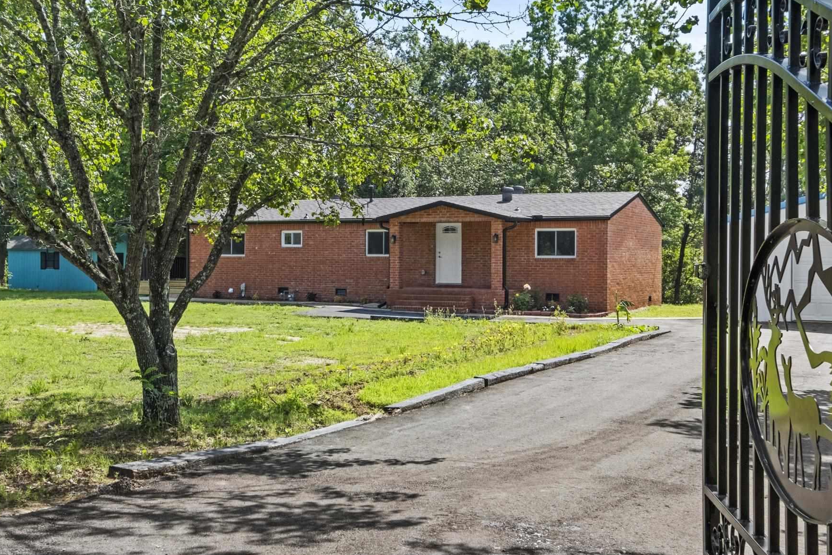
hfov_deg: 45.2
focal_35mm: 43
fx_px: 994
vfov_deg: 31.2
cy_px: 264
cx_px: 338
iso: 400
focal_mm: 20
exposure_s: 1/500
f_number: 8
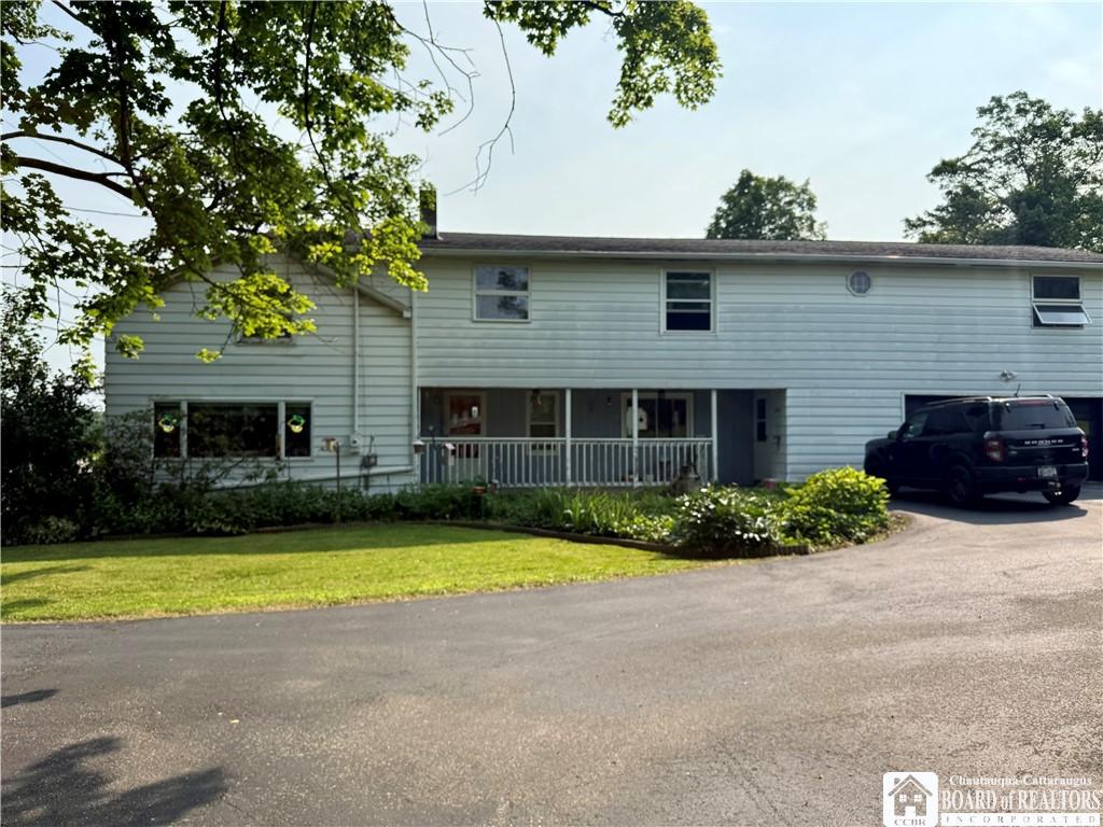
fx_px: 765
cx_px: 552
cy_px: 414
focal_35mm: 24
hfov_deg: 71.6
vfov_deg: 56.8
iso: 100
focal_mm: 6.76
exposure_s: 1/3953
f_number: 1.78
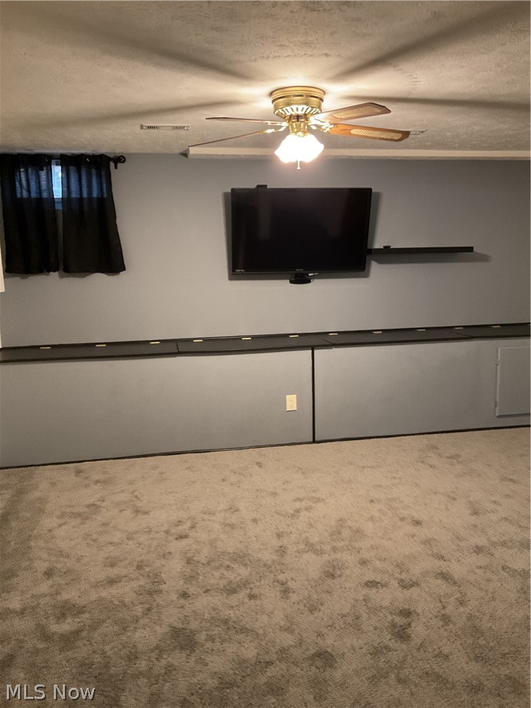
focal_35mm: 29
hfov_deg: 48.2
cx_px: 266
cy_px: 354
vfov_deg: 61.7
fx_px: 593
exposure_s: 1/60
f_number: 1.8
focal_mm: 3
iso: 250
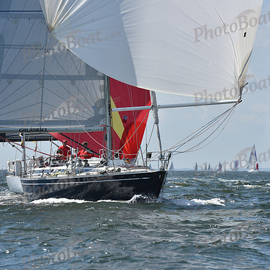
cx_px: 158
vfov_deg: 6.8
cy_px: 135
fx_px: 2268
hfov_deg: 6.8
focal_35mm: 257
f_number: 9
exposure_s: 1/1250
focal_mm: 200
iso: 320
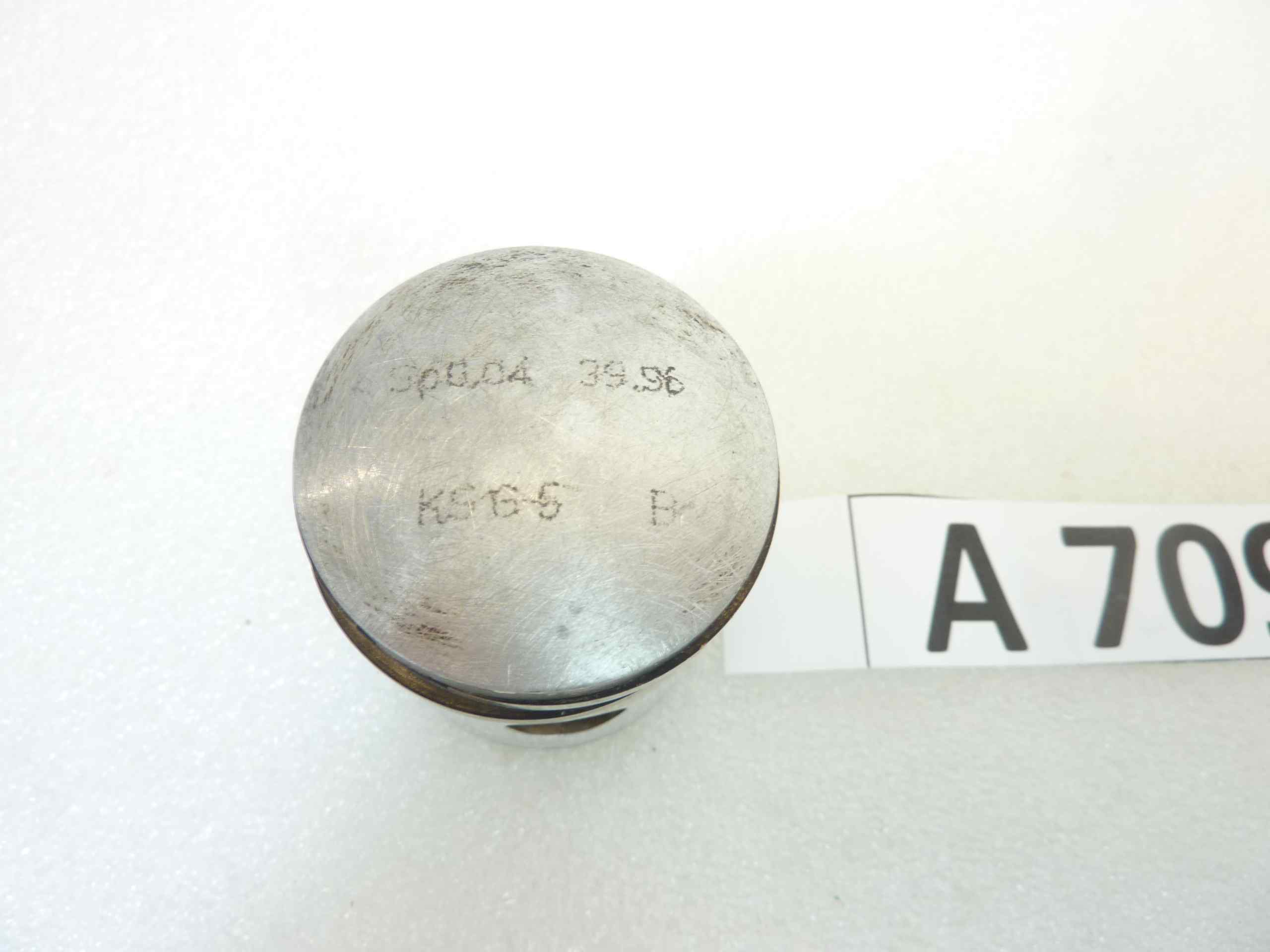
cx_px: 635
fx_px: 917
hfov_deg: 69.4
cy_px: 476
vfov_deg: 54.9
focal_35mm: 25
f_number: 3.3
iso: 80
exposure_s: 1/15
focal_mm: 4.1
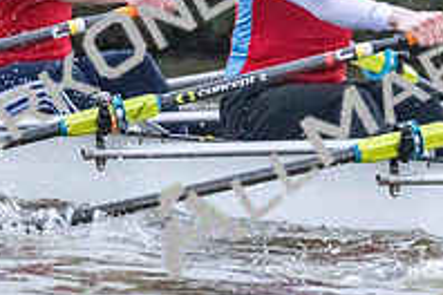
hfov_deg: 1.8
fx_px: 14396
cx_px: 613
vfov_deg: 1.2
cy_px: -66
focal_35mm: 1170
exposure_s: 1/1600
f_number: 4.5
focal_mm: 400
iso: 20000
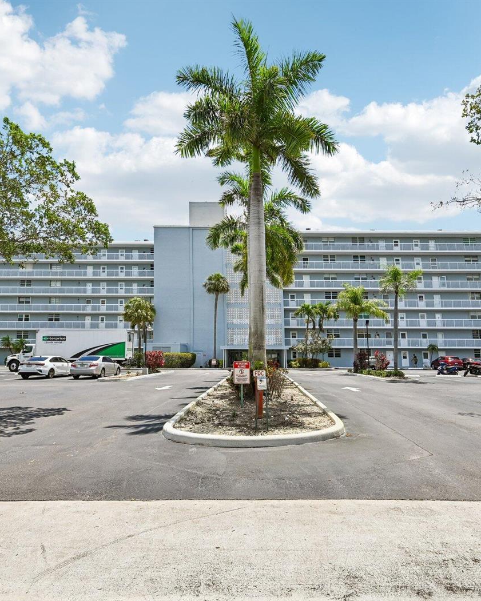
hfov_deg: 68.0
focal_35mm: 20
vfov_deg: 80.4
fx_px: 356
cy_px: 304
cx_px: 255
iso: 500
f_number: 8
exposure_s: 1/2000
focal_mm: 14
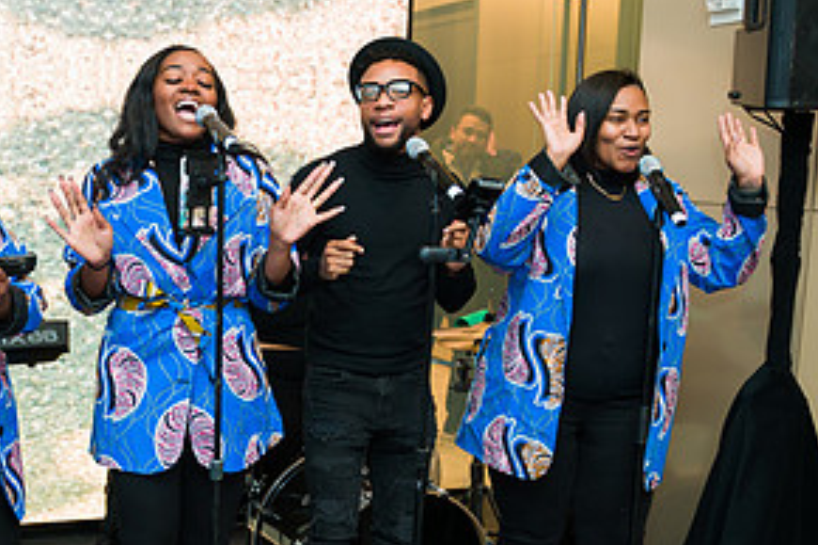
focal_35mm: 52
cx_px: 197
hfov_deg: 37.2
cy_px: 353
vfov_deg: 25.9
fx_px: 1181
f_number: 3.2
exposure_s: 1/200
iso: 400
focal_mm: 26
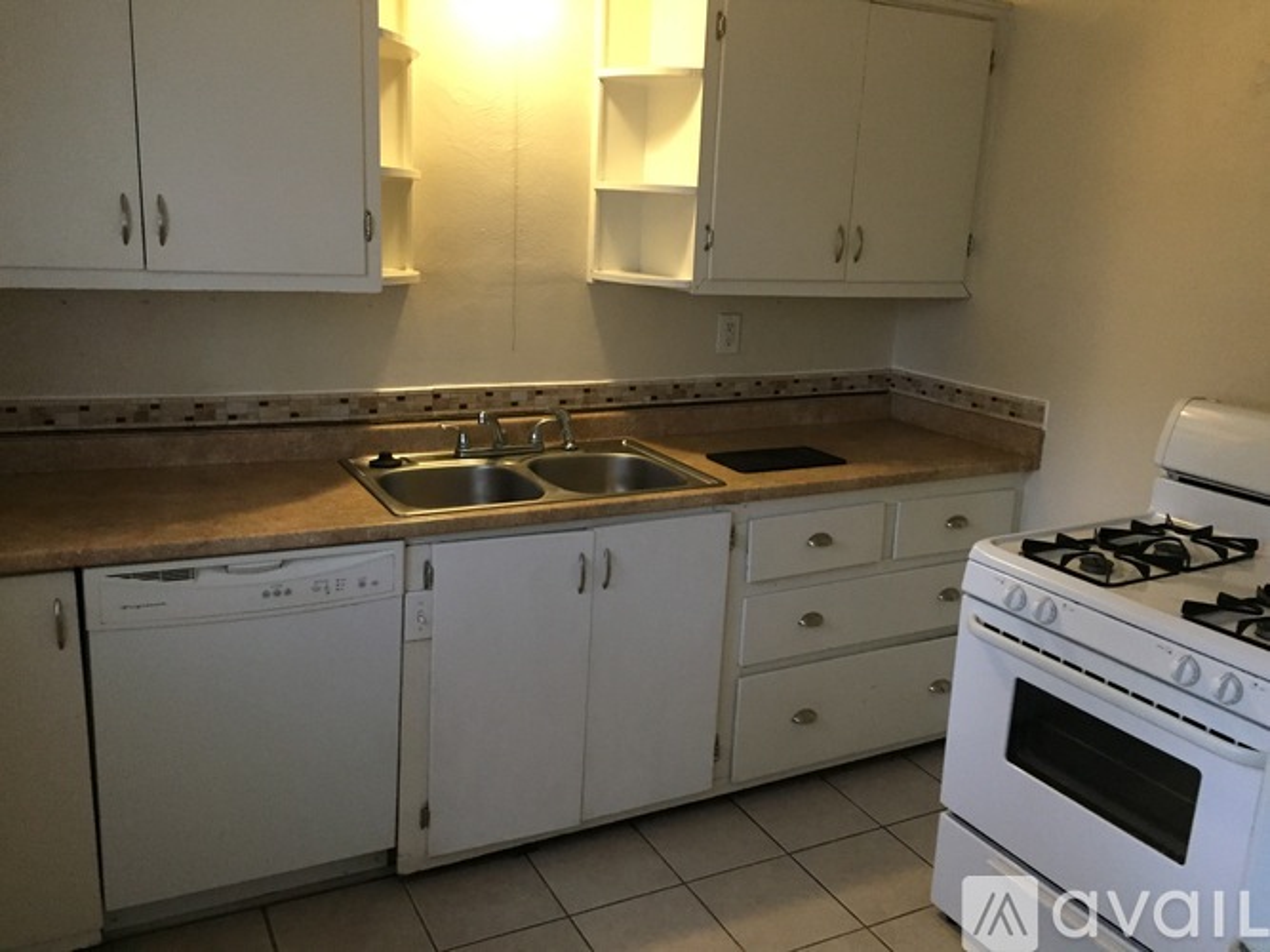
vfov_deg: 48.2
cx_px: 635
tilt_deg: -15.4
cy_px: 476
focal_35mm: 29
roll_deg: -3.0
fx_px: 1064
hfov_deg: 61.7
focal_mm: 4.15
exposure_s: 1/30
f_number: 2.2
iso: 250
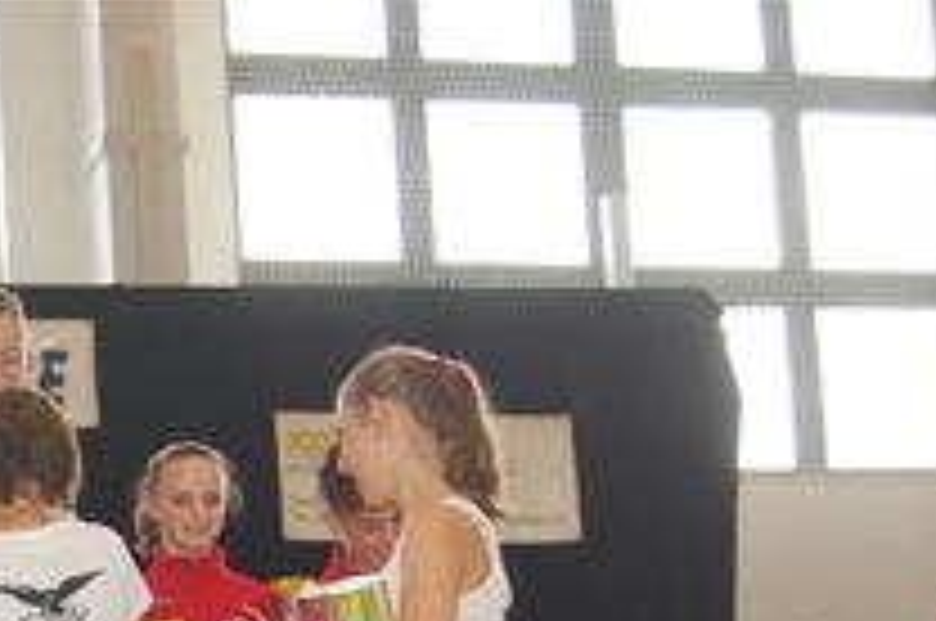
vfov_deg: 13.2
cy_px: 738
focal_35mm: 101
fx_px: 2622
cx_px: -135
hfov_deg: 19.3
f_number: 4.2
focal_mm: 28
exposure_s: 1/60
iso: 400
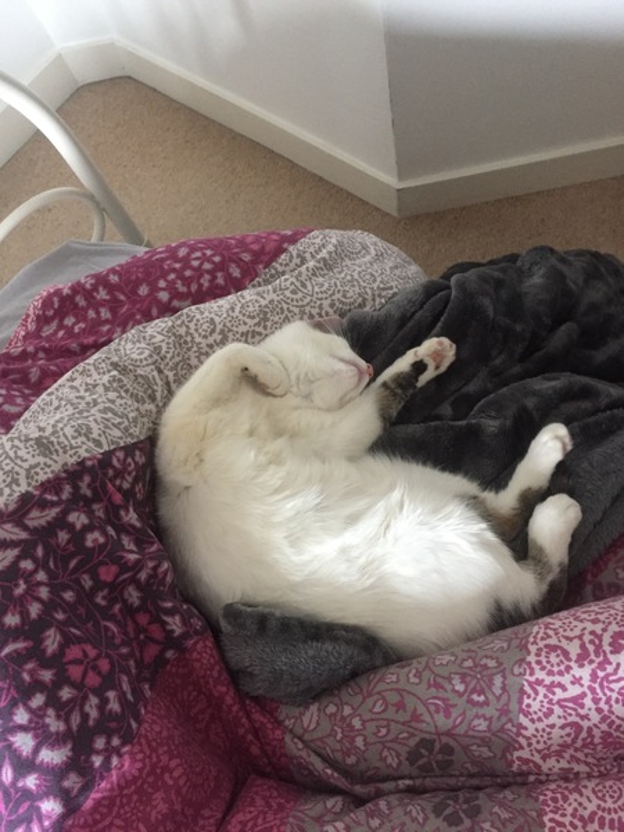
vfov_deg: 61.7
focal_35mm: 29
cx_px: 312
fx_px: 697
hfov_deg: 48.2
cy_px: 416
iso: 250
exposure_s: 1/17
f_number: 2.2
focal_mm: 4.15
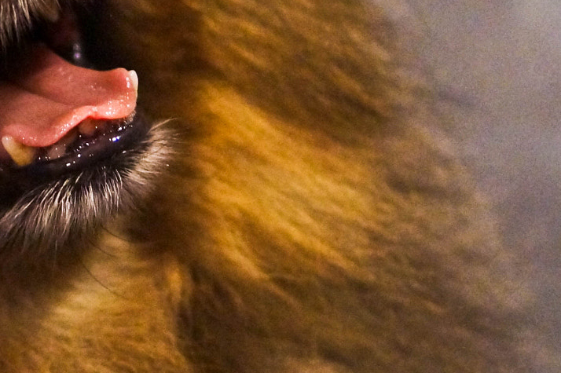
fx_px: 2009
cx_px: -44
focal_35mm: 129
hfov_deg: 15.5
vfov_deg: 10.5
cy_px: 27
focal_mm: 30
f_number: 2.8
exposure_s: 1/160
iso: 3200
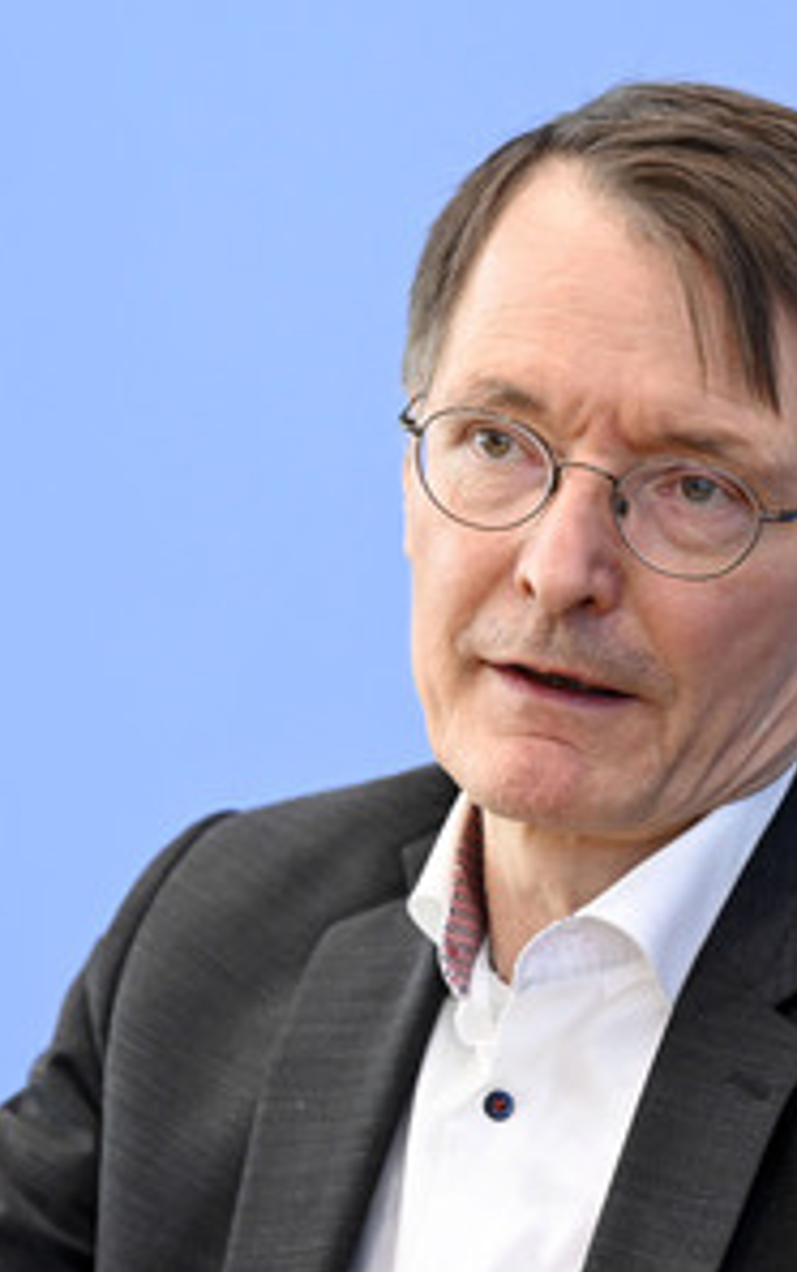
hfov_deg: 4.3
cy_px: 634
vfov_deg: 6.8
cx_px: 371
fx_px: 10723
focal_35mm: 309
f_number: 4.5
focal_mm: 200
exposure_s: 1/800
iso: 3200
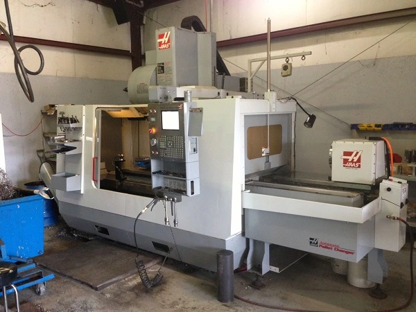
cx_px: 208
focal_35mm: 33
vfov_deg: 42.9
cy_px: 156
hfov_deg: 55.4
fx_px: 397
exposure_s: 1/20
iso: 200
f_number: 2.4
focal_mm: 4.13
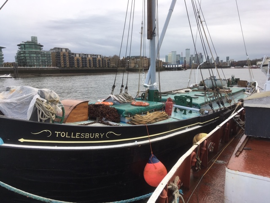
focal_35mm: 29
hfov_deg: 61.7
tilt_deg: -7.7
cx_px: 135
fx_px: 226
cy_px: 102
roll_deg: +1.4
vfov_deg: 48.2
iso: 25
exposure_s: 1/100
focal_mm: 4.15
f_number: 2.2
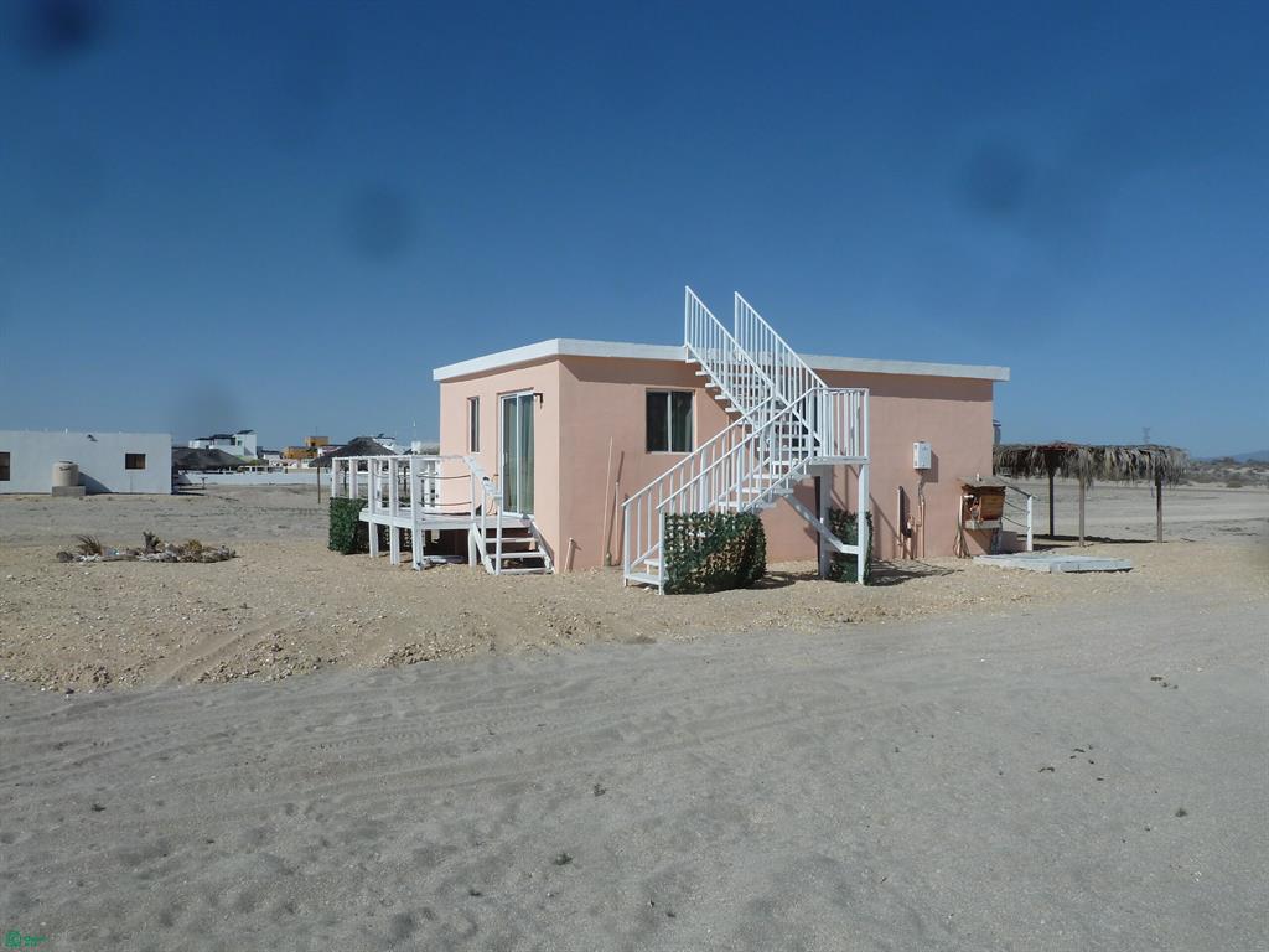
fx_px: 1063
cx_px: 634
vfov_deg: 48.2
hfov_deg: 61.7
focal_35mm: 29
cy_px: 476
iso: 80
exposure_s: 1/1000
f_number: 5.6
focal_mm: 4.7
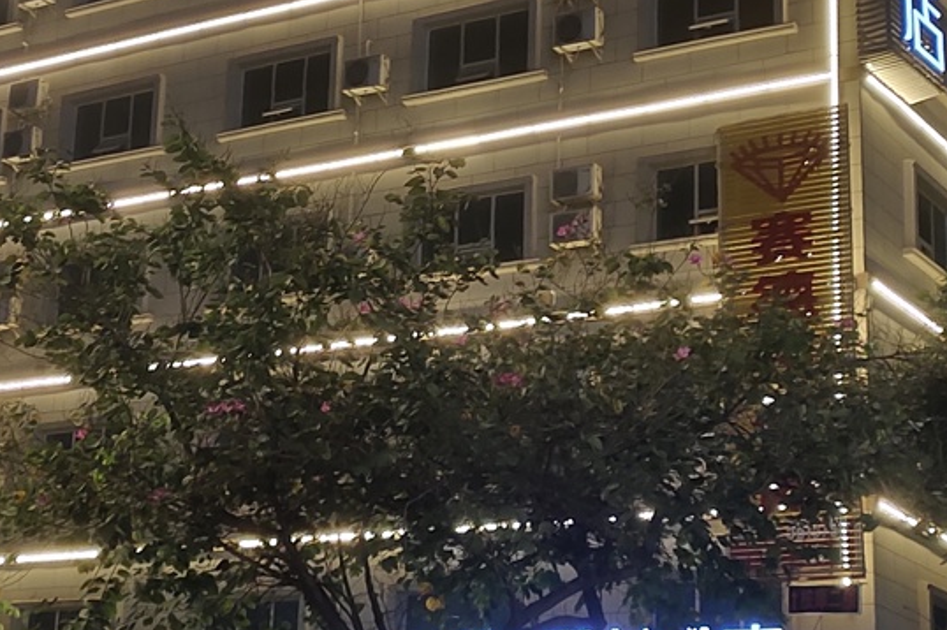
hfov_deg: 27.1
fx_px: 1945
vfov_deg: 18.4
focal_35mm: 74
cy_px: 228
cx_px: 275
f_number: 1.79
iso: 379
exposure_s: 1/20
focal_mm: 4.76
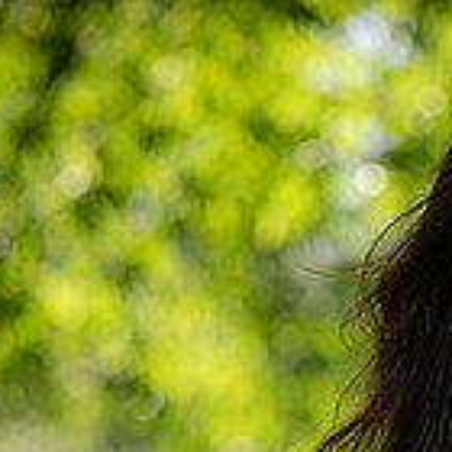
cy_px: 547
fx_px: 7830
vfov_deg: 3.3
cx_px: 736
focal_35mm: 530
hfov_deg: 3.3
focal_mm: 150
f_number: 4.5
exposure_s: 1/160
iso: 100
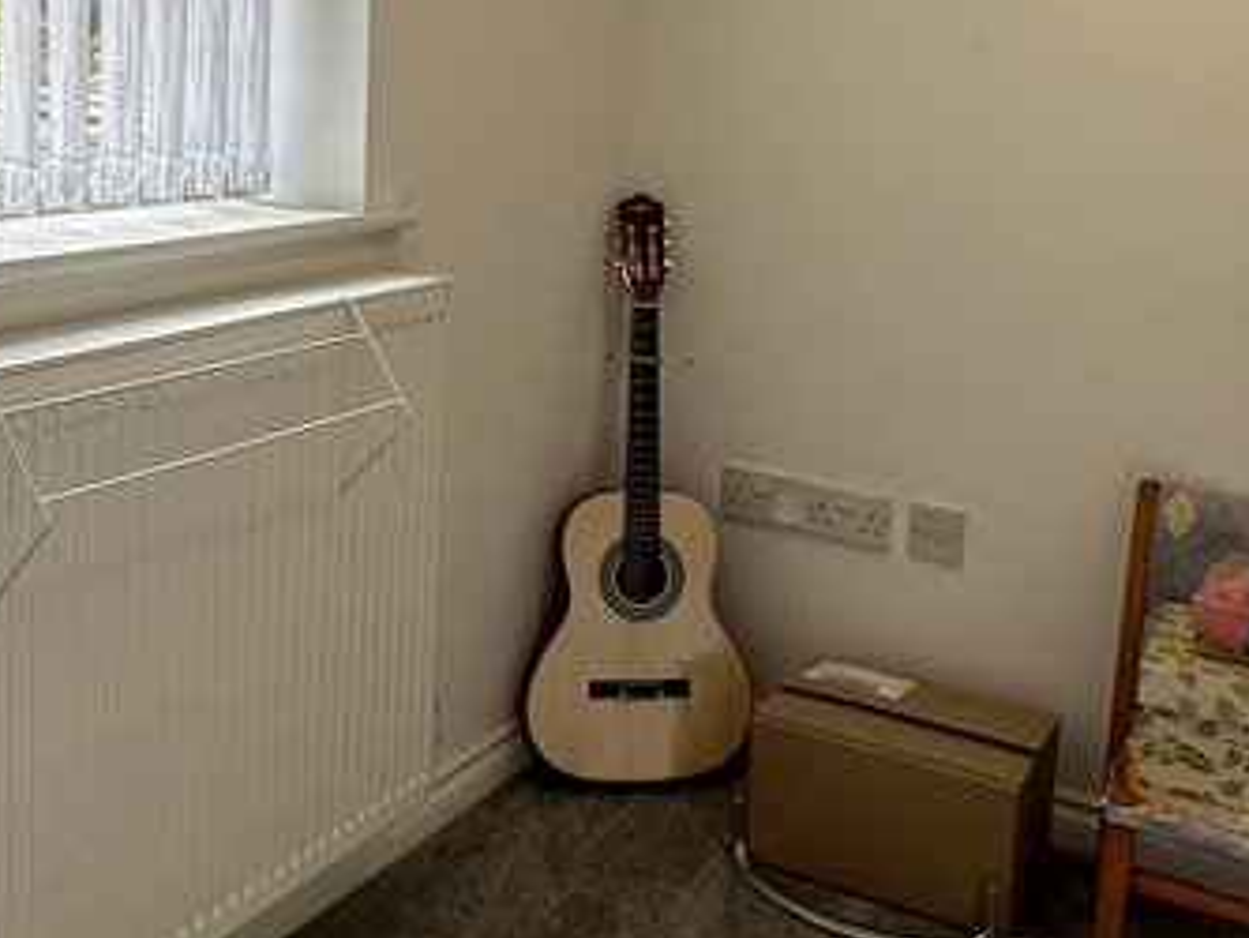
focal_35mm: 43
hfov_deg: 43.8
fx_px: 1552
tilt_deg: -6.7
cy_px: 203
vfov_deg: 32.8
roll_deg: -2.1
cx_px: 604
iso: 50
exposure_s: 1/100
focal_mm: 2.22
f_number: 2.2
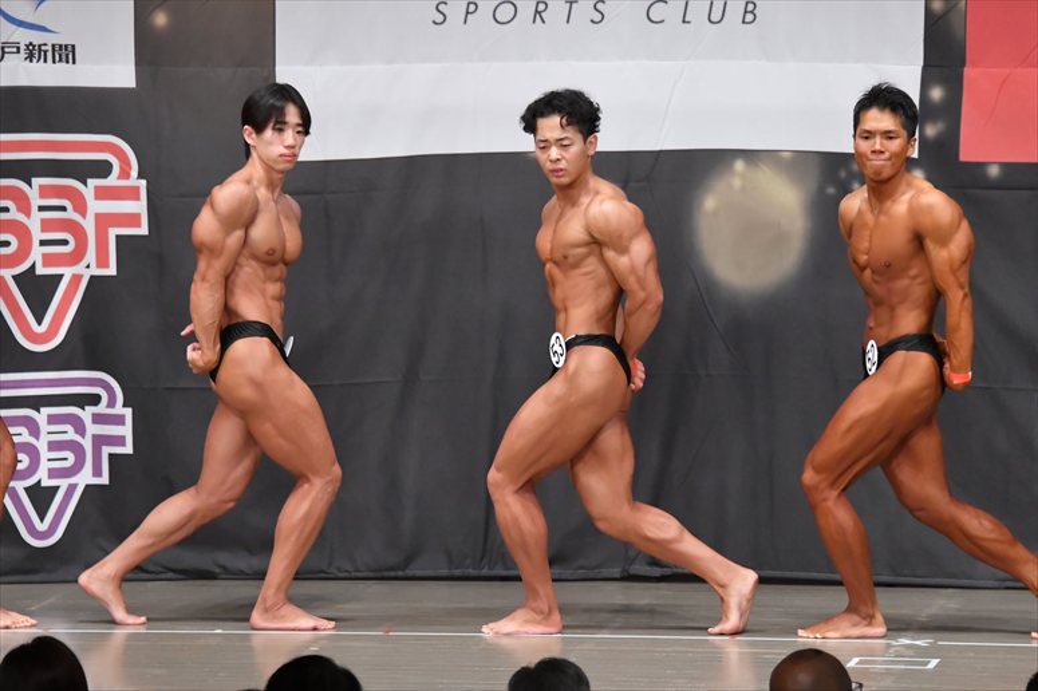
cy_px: 346
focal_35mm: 225
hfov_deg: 9.2
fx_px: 6484
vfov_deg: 6.1
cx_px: 519
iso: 6400
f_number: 5.6
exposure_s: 1/400
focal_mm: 150
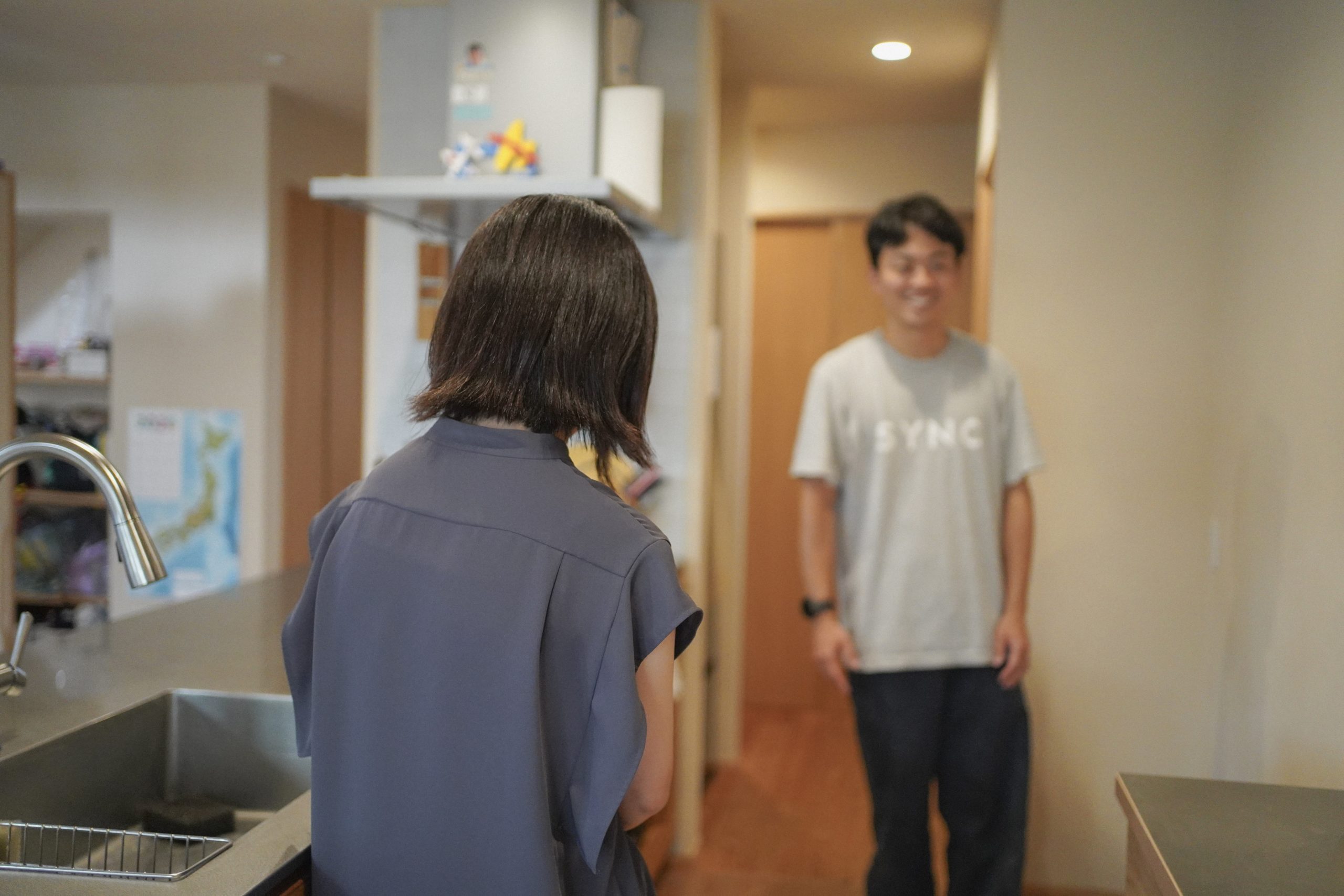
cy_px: 448
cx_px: 672
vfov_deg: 37.9
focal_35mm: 35
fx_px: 1307
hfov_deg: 54.4
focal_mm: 35
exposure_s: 1/1600
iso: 5000
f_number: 1.8
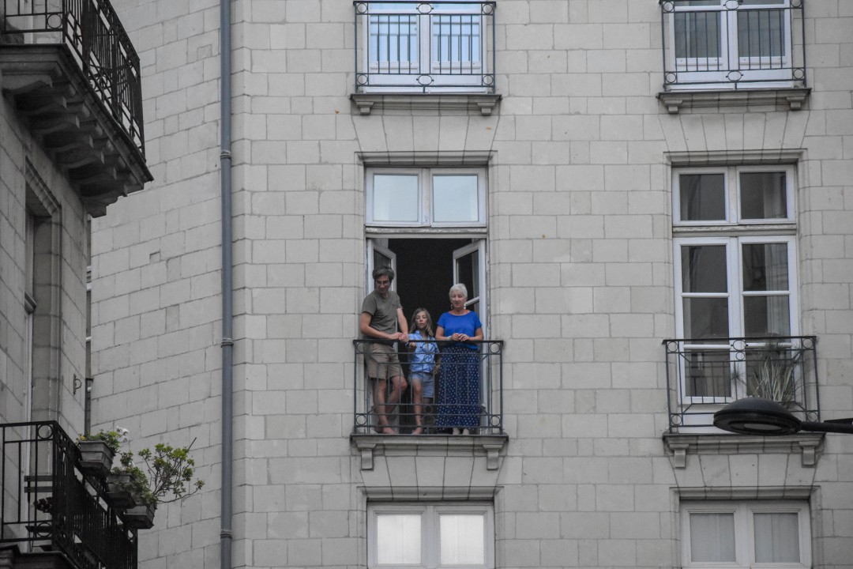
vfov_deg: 6.8
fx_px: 4798
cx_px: 426
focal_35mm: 202
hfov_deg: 10.2
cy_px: 284
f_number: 4.8
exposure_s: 1/500
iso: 2800
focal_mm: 135
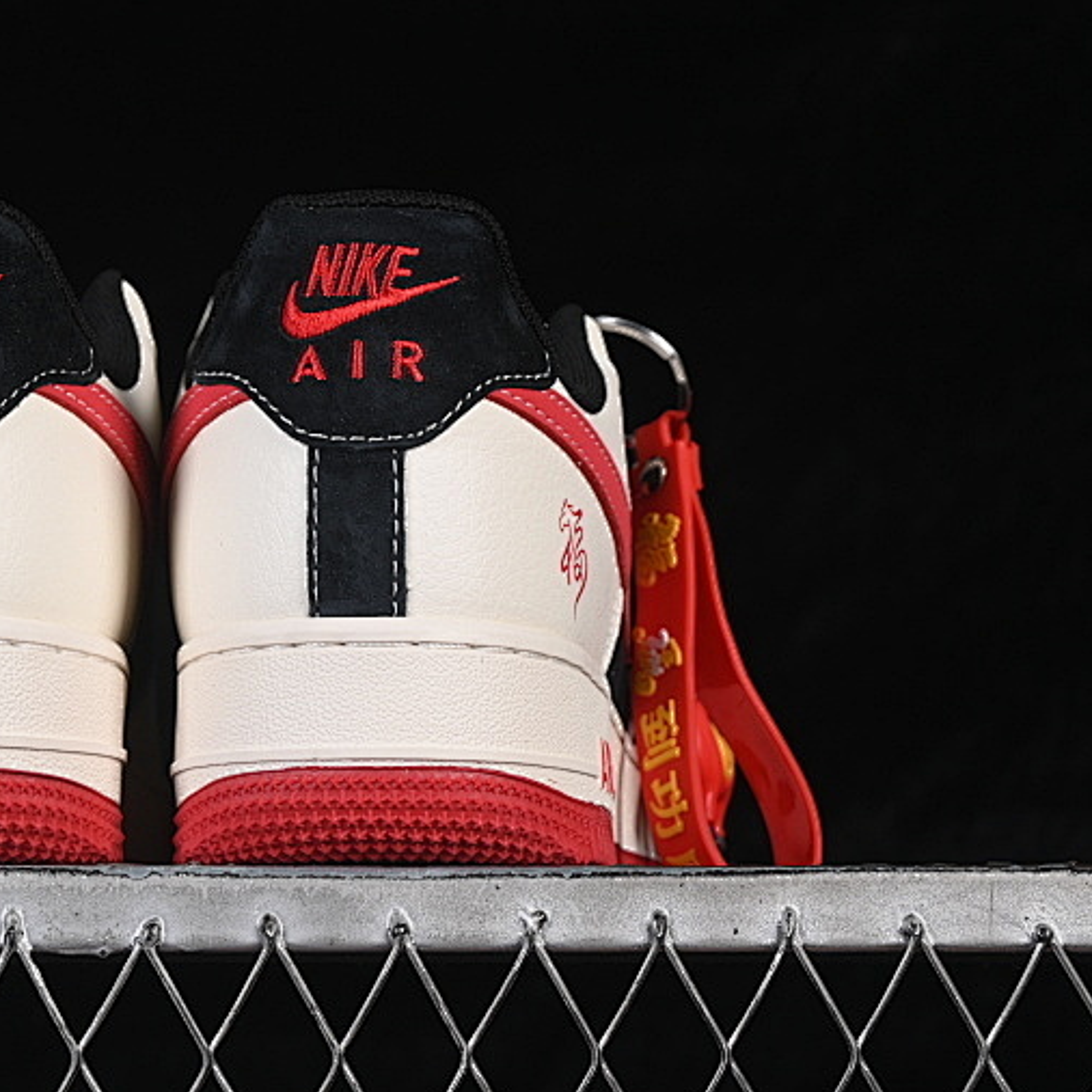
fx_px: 4854
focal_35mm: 136
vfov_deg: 12.8
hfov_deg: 12.8
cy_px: 378
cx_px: 209
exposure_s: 1/80
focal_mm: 50
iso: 160
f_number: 8
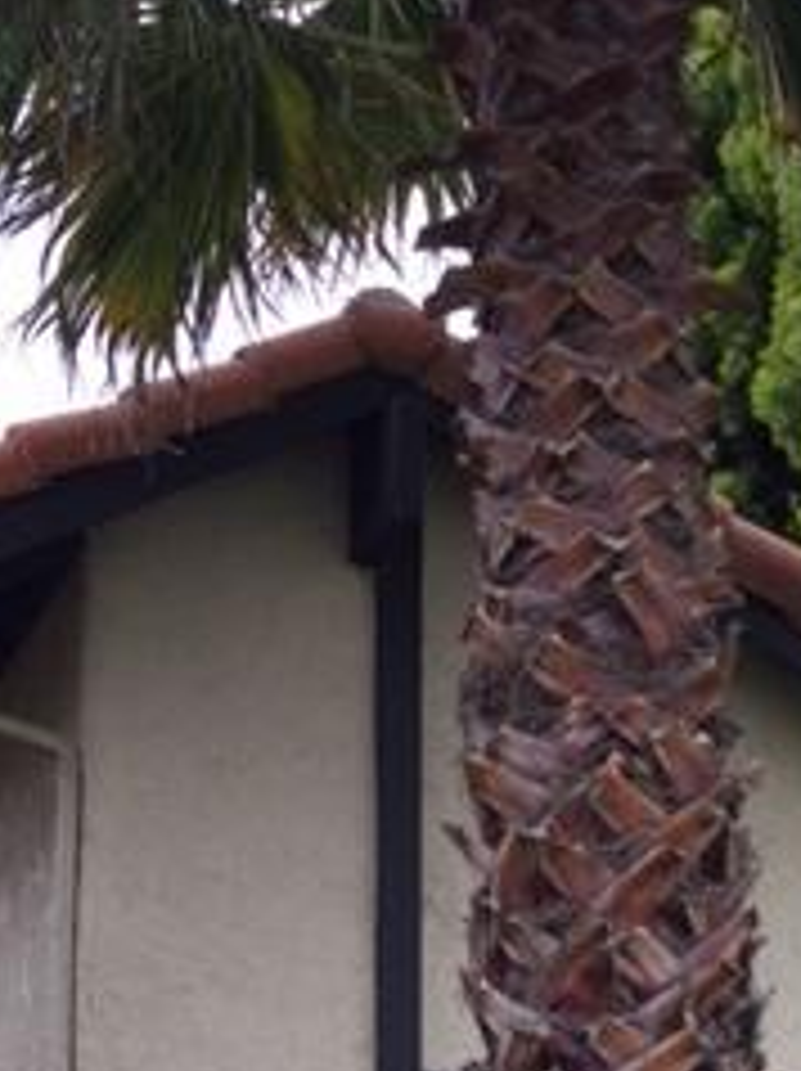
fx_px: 2411
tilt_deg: +5.7
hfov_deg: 18.9
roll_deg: +0.0
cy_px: 1102
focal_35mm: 78
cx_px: 356
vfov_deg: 23.8
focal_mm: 4.15
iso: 32
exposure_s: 1/220
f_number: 2.2
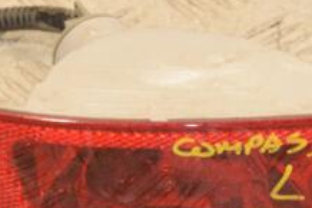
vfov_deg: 4.4
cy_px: 75
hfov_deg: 6.7
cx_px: 173
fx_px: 2679
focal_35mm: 309
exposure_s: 1/200
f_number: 7.1
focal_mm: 75
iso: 800
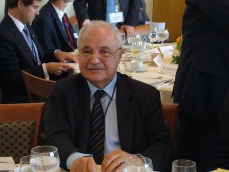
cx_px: 114
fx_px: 675
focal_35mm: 102
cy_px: 86
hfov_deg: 19.3
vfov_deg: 14.5
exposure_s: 1/8
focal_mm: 16.8
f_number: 5.6
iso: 200
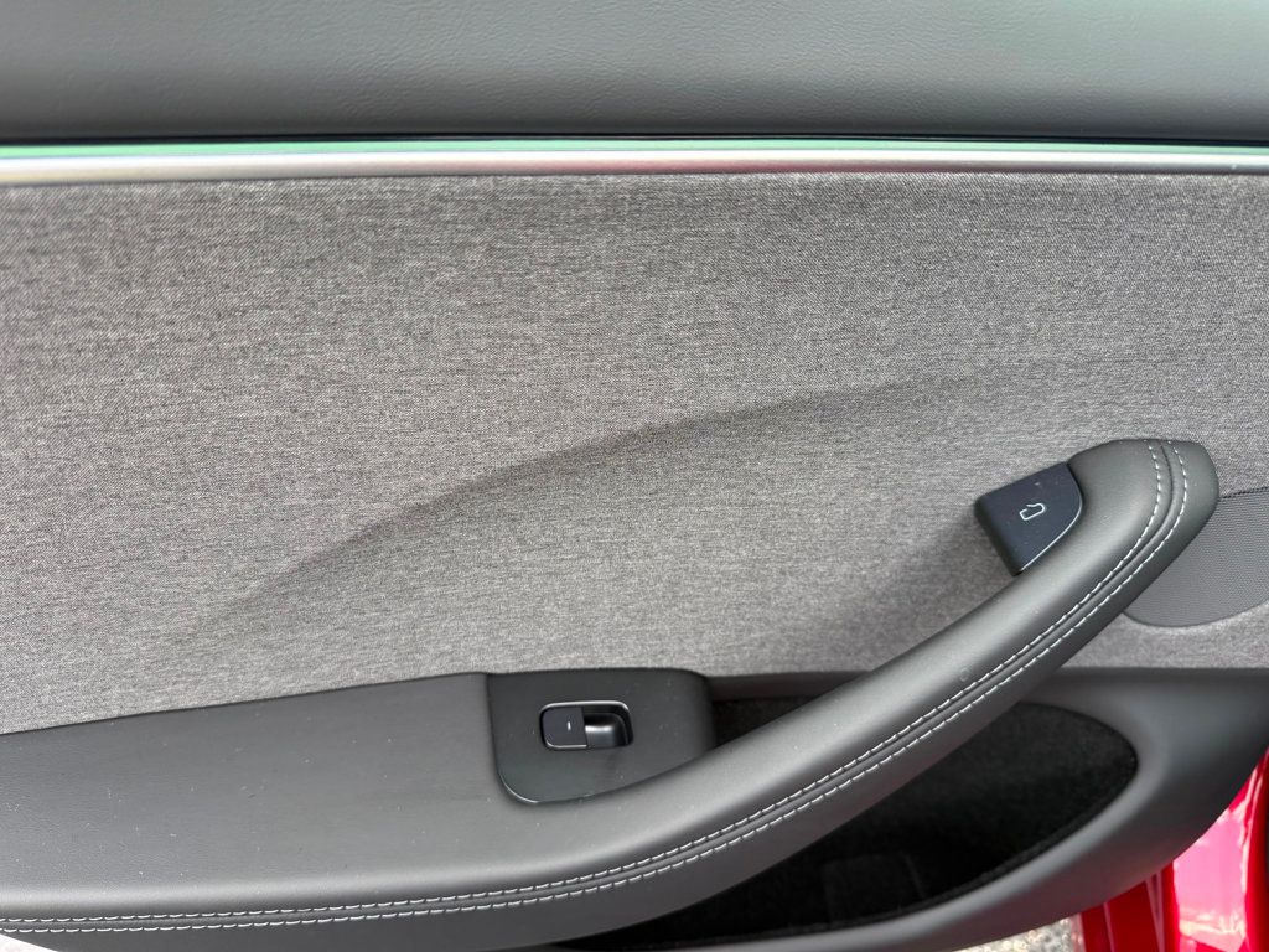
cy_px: 476
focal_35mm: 24
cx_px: 634
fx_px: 880
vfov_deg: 56.8
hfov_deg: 71.6
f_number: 1.78
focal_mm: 6.76
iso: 125
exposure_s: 1/481
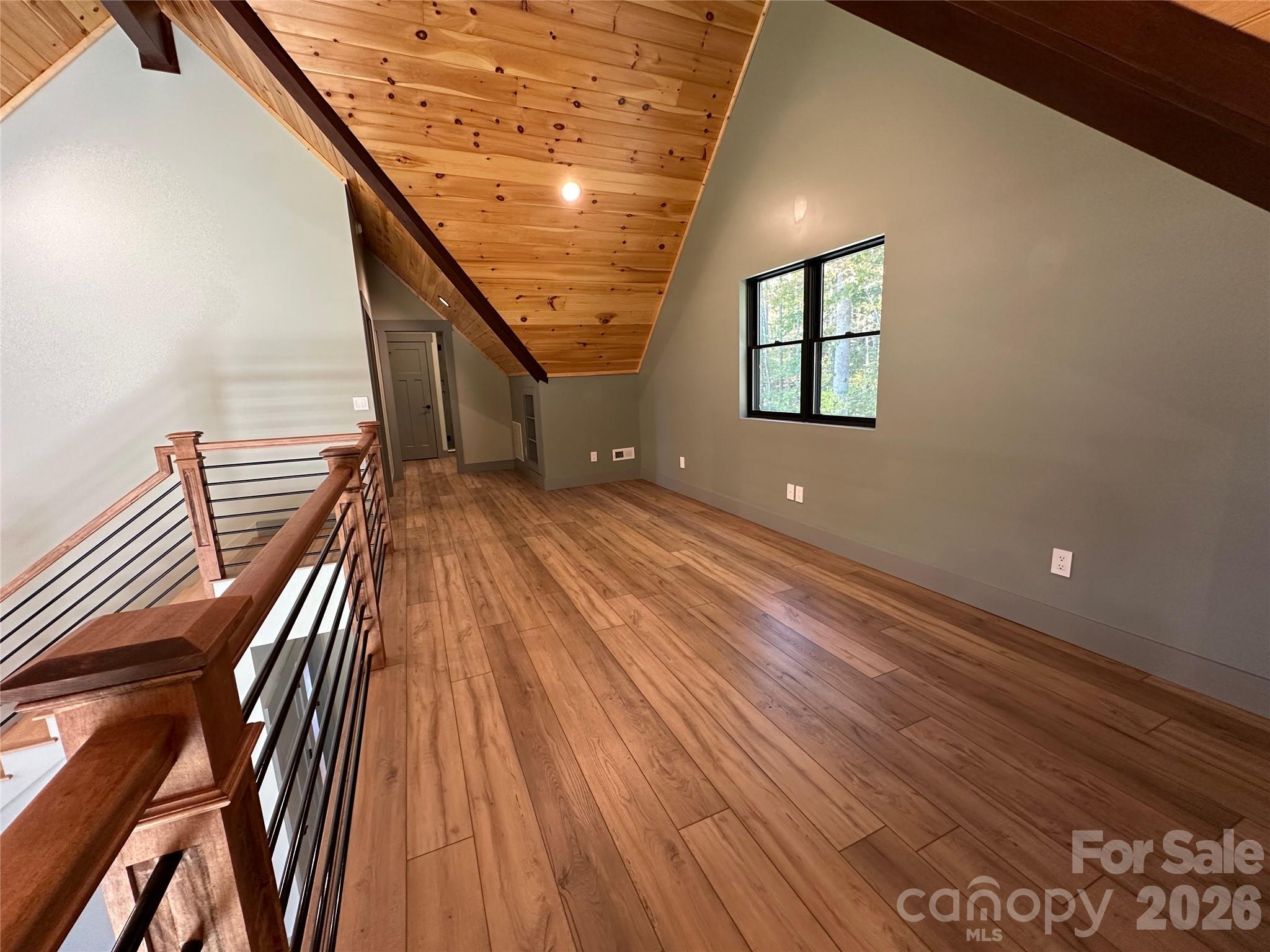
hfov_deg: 102.1
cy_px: 476
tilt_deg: -10.9
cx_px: 635
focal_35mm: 14
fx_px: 514
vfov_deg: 85.7
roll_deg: +2.6
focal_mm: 2.22
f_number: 2.2
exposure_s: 1/60
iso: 250
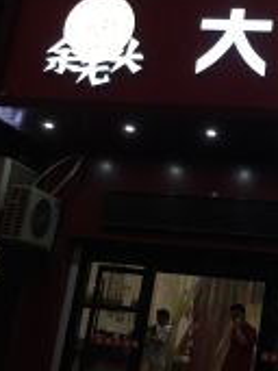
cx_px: 278
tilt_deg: +15.9
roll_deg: -6.2
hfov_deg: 20.9
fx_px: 729
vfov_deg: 28.6
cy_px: 182
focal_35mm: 68
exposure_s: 1/33
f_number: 2.2
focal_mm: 4.15
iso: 50
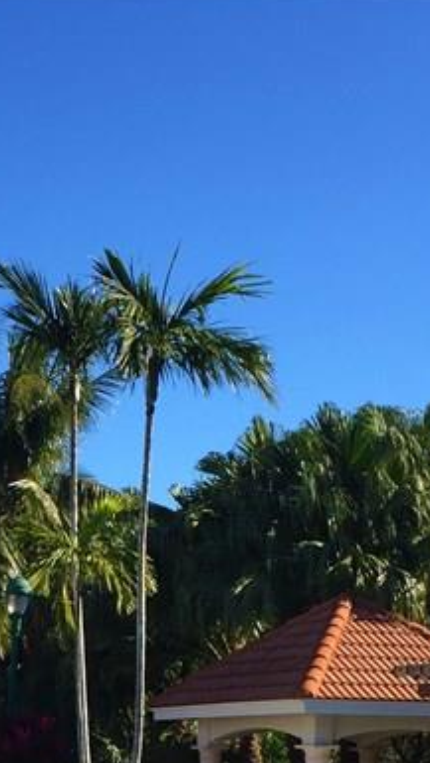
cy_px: 749
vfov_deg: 24.2
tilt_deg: +0.7
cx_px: 71
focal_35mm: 84
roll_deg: -0.4
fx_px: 1700
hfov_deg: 14.3
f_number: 2.2
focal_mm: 4.15
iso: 32
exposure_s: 1/1412
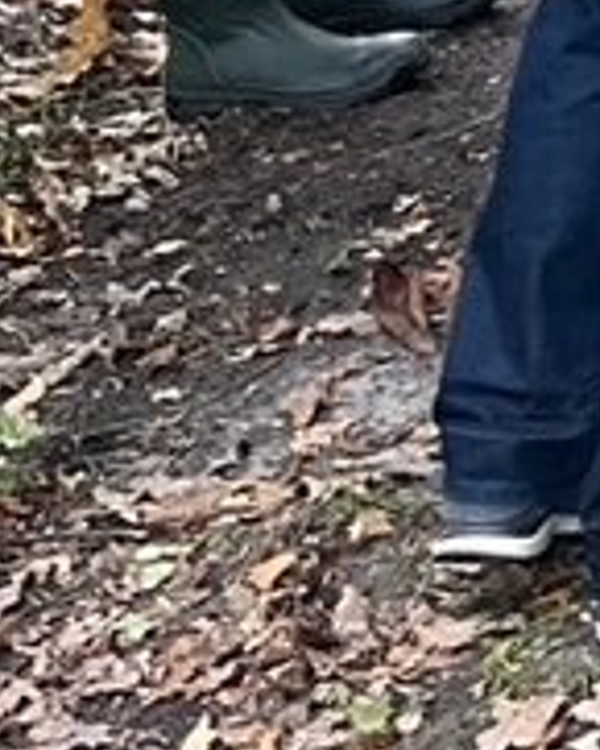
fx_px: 3970
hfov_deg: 6.8
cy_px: -721
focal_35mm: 179
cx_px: 2400
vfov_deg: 10.0
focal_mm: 5.1
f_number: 1.6
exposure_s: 1/60
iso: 250
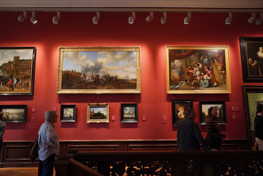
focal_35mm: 24
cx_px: 132
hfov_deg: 73.7
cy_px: 88
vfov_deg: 53.1
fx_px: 175
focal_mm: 24
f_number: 3.5
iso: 3200
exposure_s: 1/80
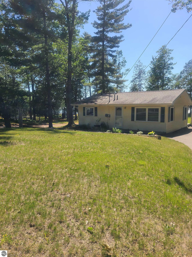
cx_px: 96
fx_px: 192
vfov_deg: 67.3
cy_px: 128
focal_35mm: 26
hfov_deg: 53.1
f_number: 1.8
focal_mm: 5.4
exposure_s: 1/1641
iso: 40
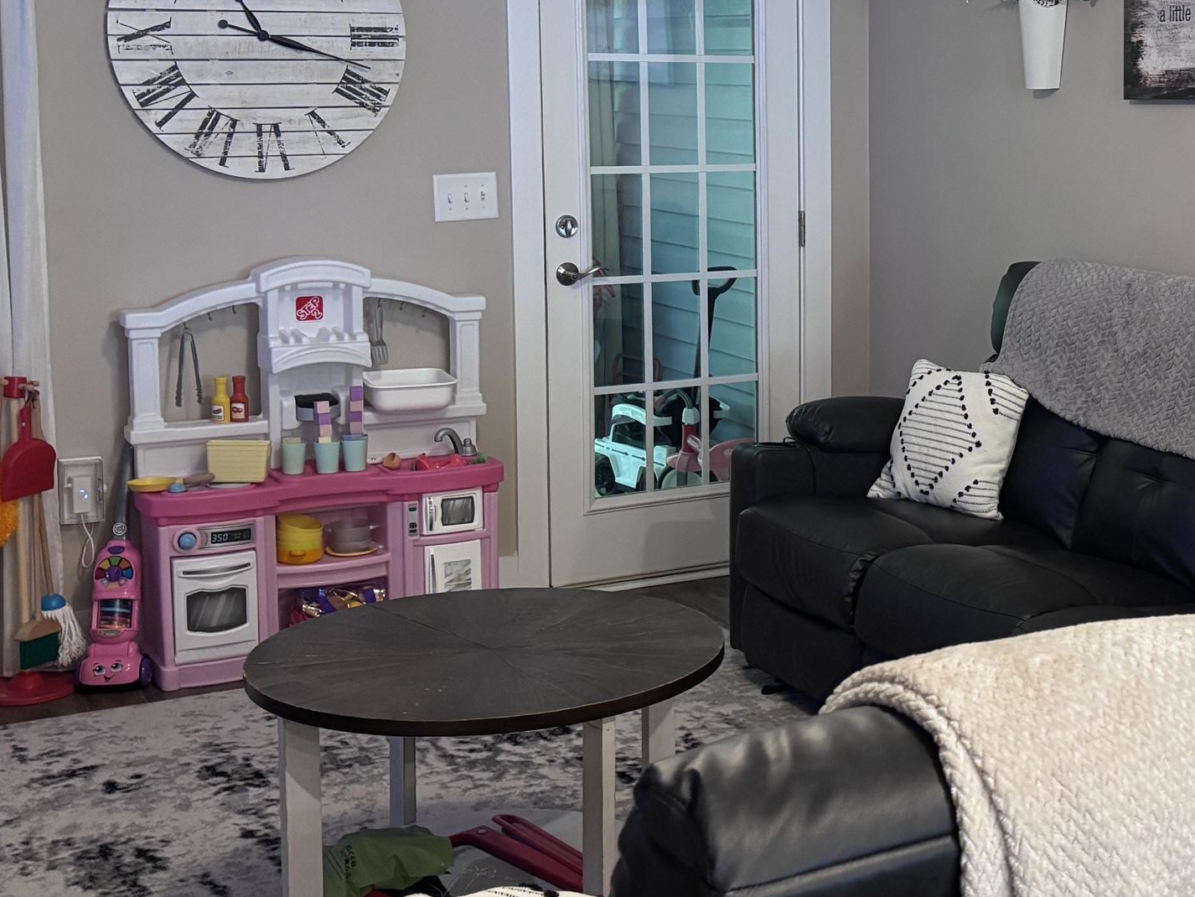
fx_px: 1934
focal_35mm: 56
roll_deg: -1.1
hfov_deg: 33.6
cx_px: 916
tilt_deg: -7.2
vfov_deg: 26.0
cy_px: 328
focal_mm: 5.96
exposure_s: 1/60
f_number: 1.6
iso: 320
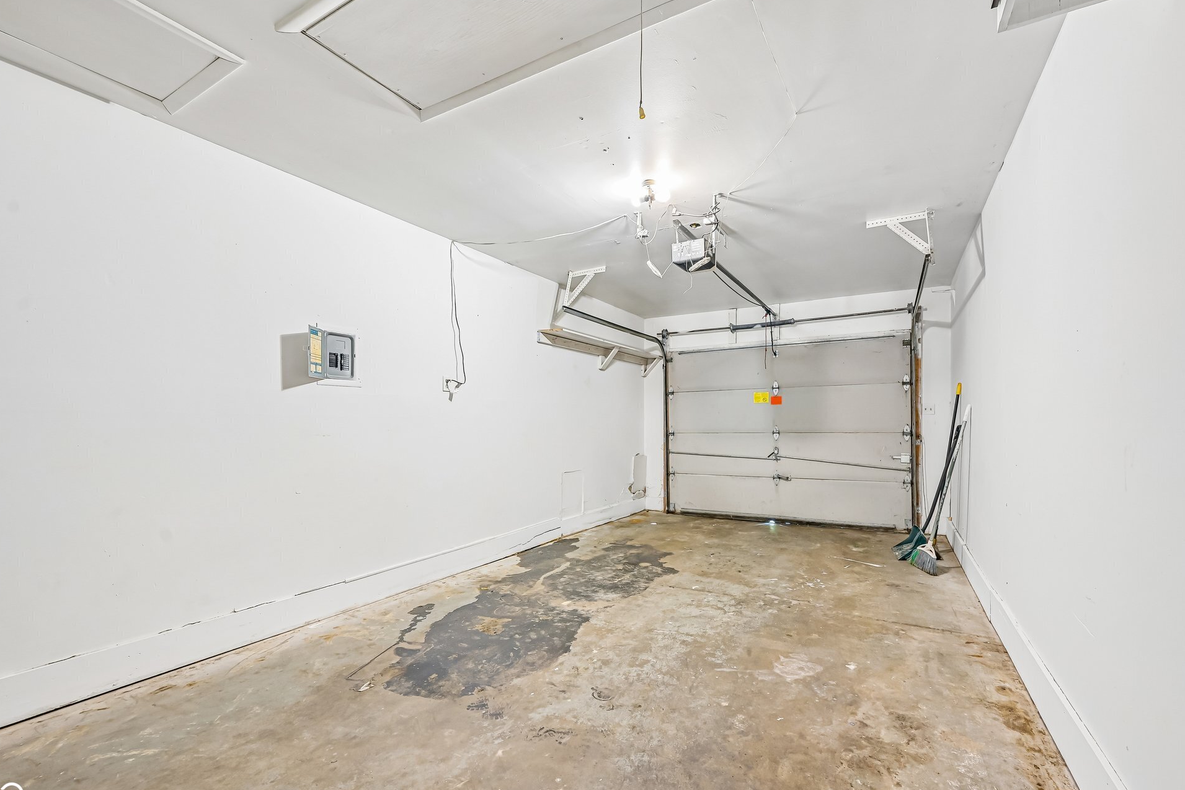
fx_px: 494
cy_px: 415
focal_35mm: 15
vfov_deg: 77.3
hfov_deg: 100.4
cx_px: 577
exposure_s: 1/4
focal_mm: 14
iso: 400
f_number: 8
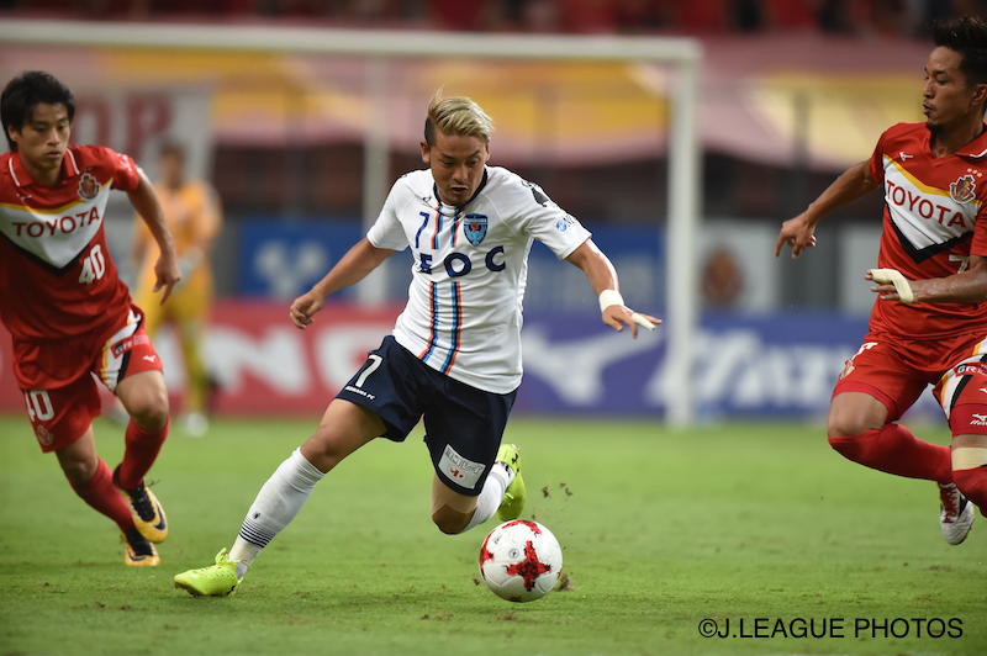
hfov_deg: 4.1
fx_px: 13697
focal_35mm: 500
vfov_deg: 2.7
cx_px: 494
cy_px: 328
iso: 5000
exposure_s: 1/800
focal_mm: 500
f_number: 4
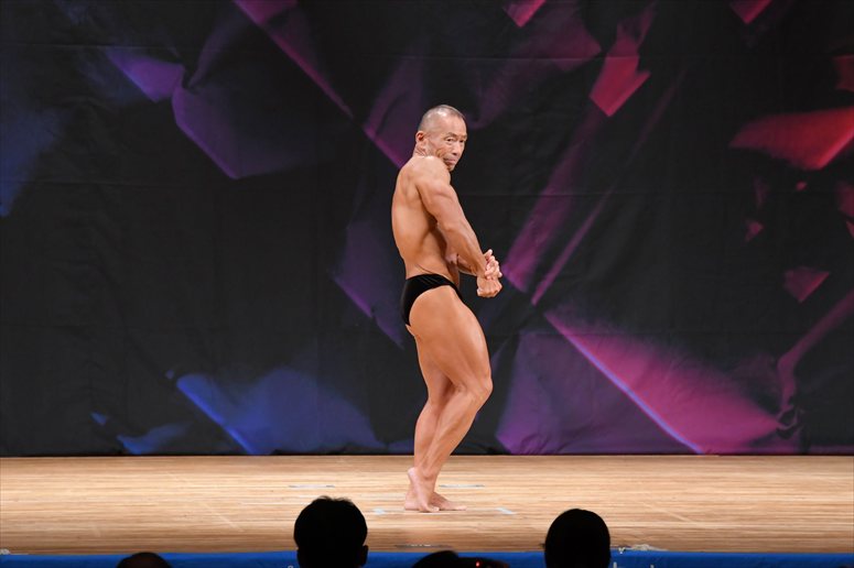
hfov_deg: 8.1
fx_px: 6046
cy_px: 284
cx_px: 427
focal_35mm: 255
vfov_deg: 5.4
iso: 3200
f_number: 5.6
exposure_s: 1/400
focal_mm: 170
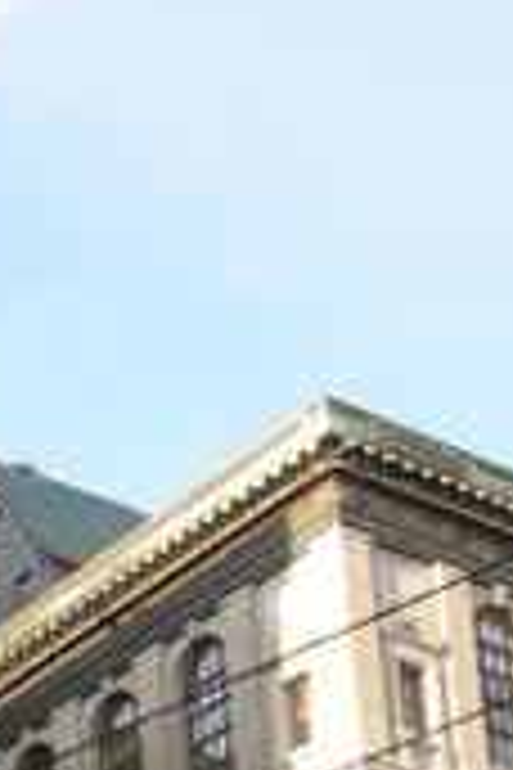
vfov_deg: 13.5
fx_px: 2992
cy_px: 1274
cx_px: -351
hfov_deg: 9.4
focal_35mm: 140
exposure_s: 1/98
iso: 64
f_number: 3.8
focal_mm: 7.5
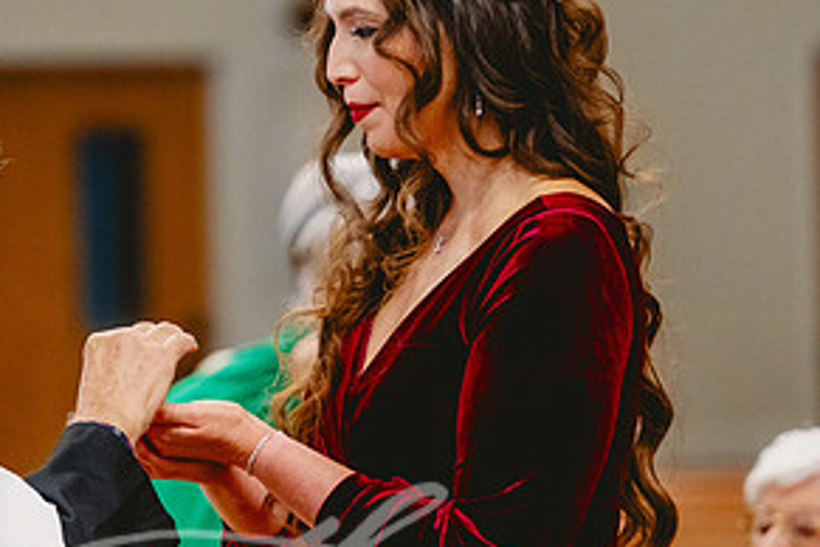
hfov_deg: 5.4
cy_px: 274
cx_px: 358
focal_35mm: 380
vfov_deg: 3.6
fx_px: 8655
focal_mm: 175
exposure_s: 1/320
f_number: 2.8
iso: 2500
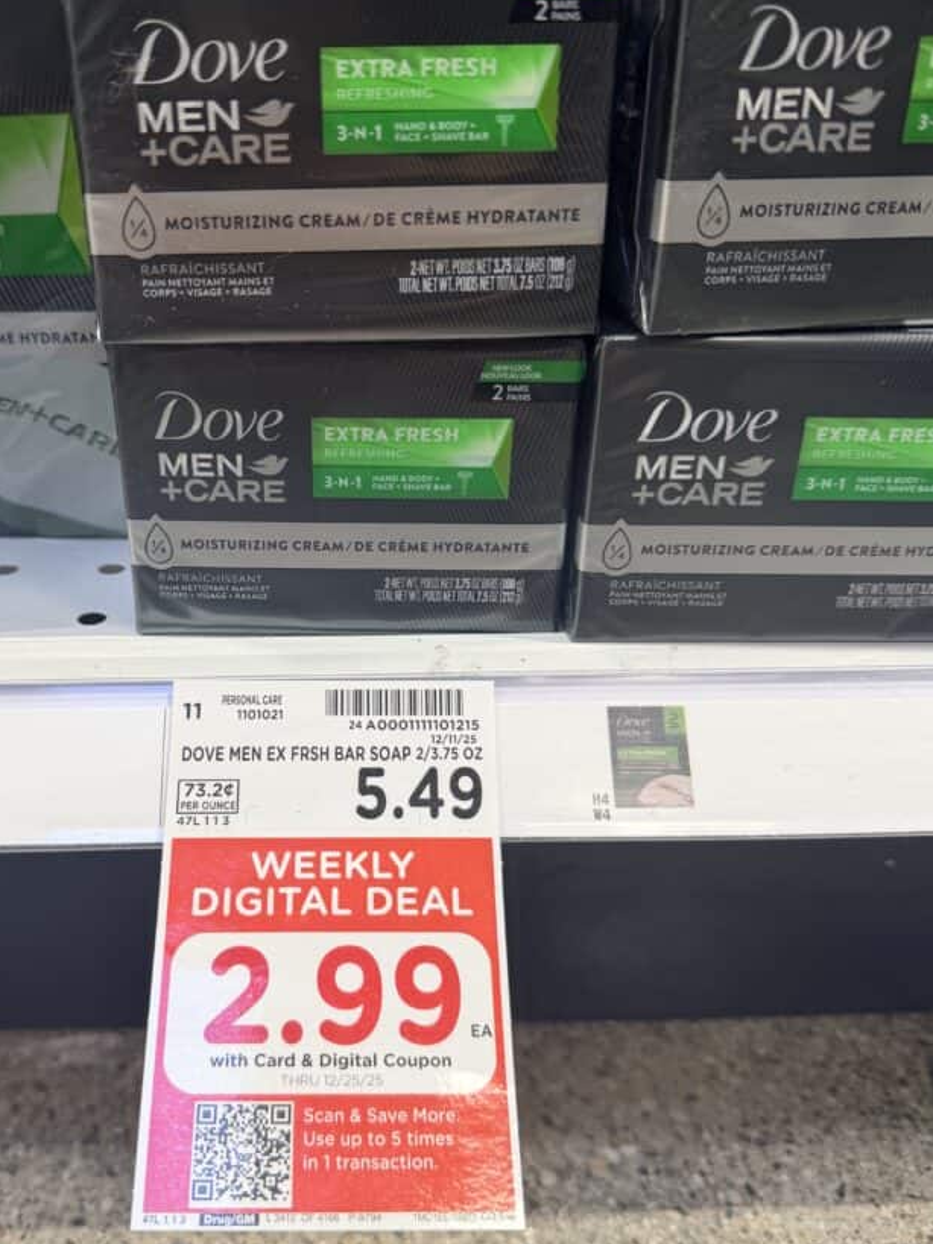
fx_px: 1078
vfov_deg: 60.0
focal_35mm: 30
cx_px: 362
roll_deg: +0.1
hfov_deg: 46.5
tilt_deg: -30.8
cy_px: 643
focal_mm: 6.76
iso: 50
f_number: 1.78
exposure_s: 1/64
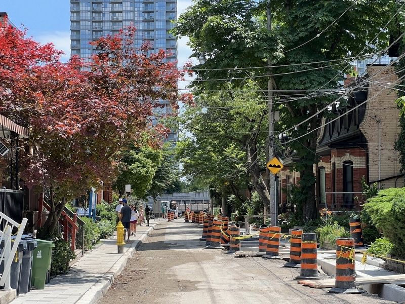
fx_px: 901
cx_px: 202
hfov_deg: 25.3
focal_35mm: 77
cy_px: 152
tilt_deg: +4.3
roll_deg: +0.9
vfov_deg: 19.1
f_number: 2.8
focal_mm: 9
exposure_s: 1/315
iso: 32
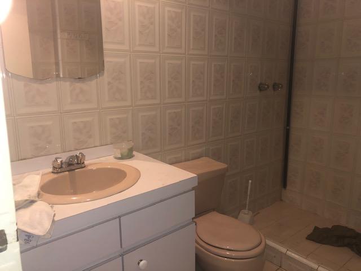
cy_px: 136
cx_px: 180
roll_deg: +0.3
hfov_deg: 63.4
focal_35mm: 28
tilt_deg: -11.5
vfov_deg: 49.7
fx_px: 292
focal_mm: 4
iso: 100
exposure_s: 1/7
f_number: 1.8
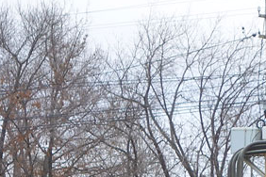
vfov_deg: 4.7
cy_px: 320
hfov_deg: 6.9
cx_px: 523
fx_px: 2135
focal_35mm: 289
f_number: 4
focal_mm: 25.32
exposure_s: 1/80
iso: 125
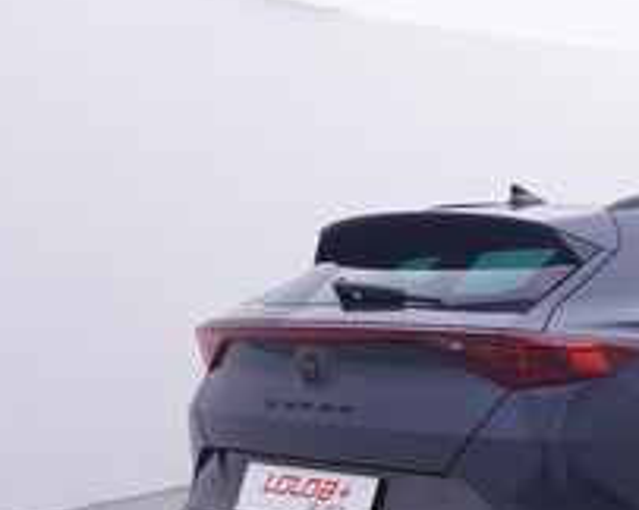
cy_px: 351
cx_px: 776
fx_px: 1082
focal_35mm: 57
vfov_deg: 26.3
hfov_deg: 28.4
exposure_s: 1/80
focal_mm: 15
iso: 200
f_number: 5
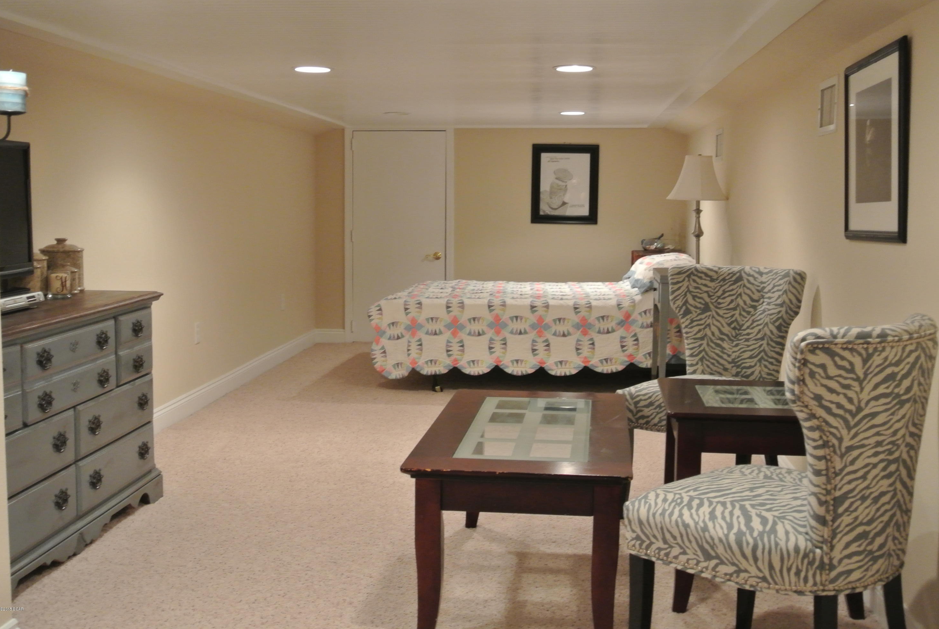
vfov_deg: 31.3
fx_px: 1123
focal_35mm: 43
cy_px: 307
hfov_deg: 45.4
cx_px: 479
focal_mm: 15.7
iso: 800
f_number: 4.2
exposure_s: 1/13
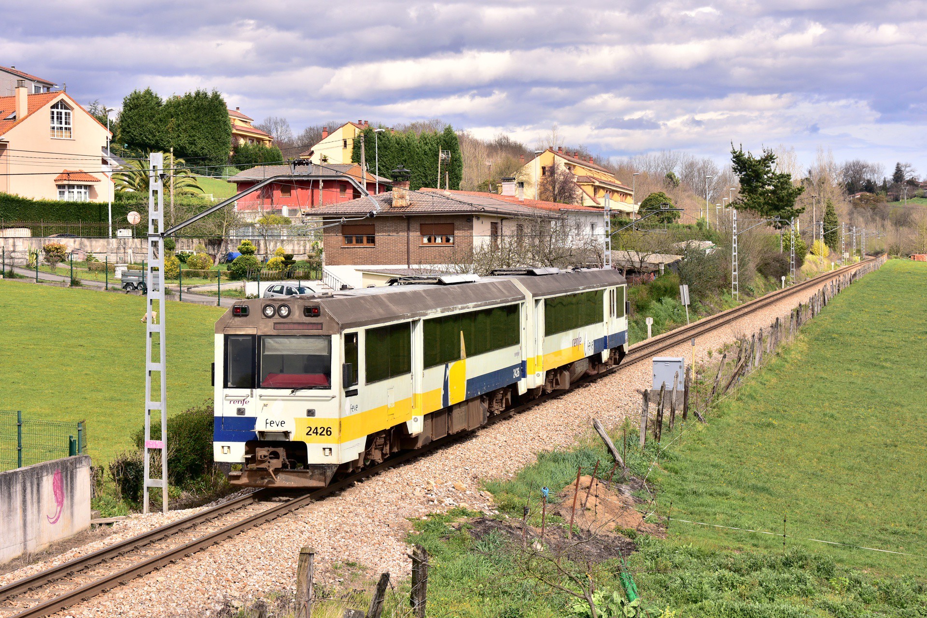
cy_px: 309
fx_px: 1738
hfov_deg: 29.9
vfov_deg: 20.2
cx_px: 464
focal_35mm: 68
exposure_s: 1/640
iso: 100
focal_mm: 45
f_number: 7.1
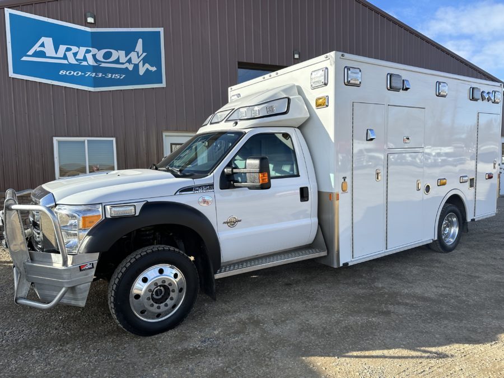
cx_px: 252
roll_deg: +1.7
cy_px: 189
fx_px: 349
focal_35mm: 24
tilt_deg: -2.9
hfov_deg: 71.6
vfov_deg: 56.8
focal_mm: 6.86
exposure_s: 1/2299
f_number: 1.78
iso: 80
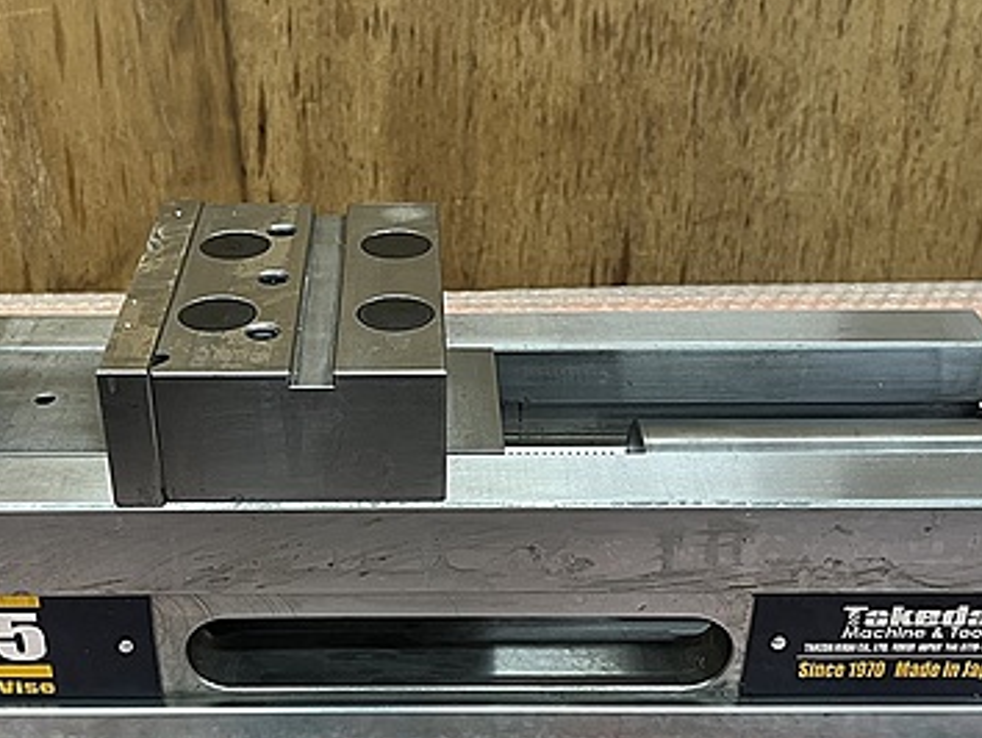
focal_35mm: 47
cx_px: 397
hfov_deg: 40.2
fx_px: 1334
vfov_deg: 30.9
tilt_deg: -32.4
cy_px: 427
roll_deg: +1.6
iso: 160
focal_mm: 5.1
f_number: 1.6
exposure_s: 1/60
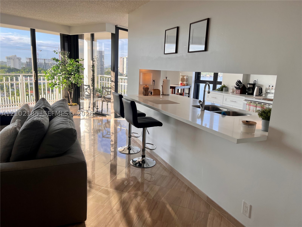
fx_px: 227
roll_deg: -2.2
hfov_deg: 67.3
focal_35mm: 26
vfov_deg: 53.1
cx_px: 151
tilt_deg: -11.5
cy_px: 114
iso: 40
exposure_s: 1/220
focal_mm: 5.1
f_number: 1.6
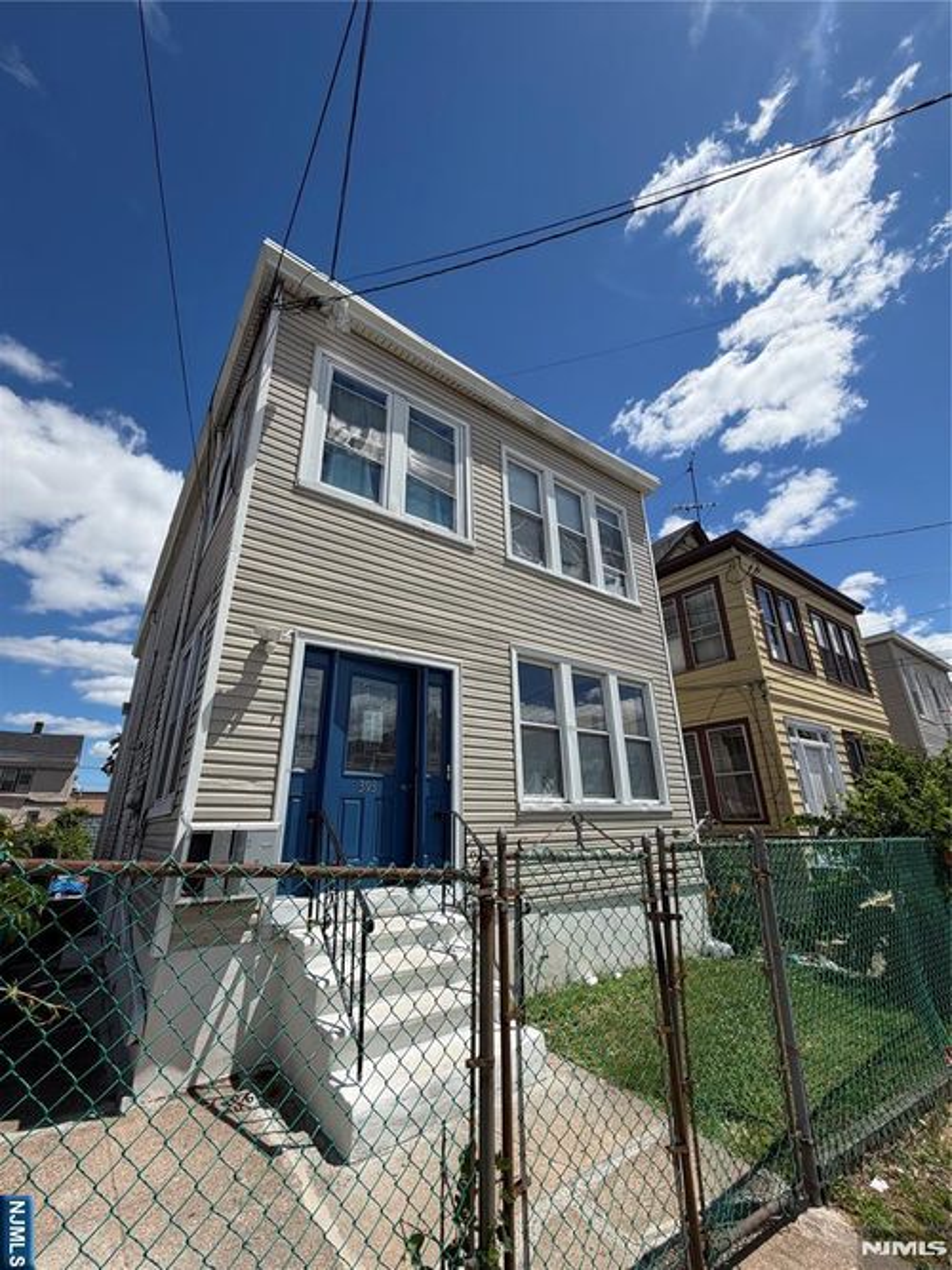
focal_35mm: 14
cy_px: 635
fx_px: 514
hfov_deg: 85.7
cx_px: 476
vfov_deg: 102.1
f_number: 2.2
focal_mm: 2.22
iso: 25
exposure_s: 1/1235
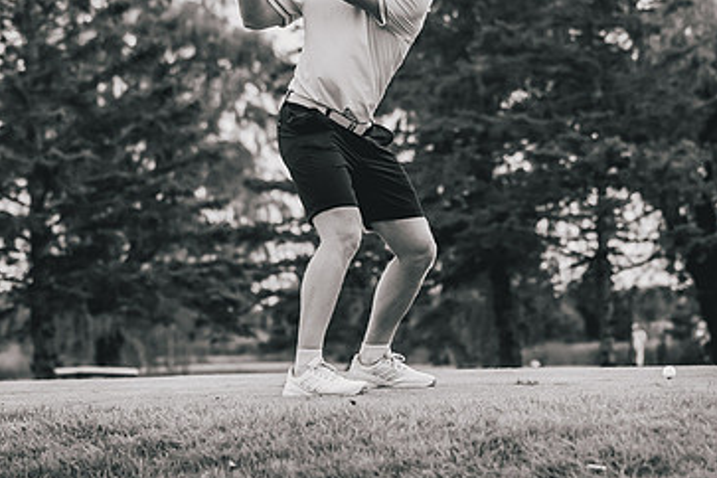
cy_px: 112
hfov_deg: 13.0
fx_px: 3147
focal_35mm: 158
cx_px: 397
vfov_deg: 8.7
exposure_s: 1/800
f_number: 2.8
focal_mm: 66
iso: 400
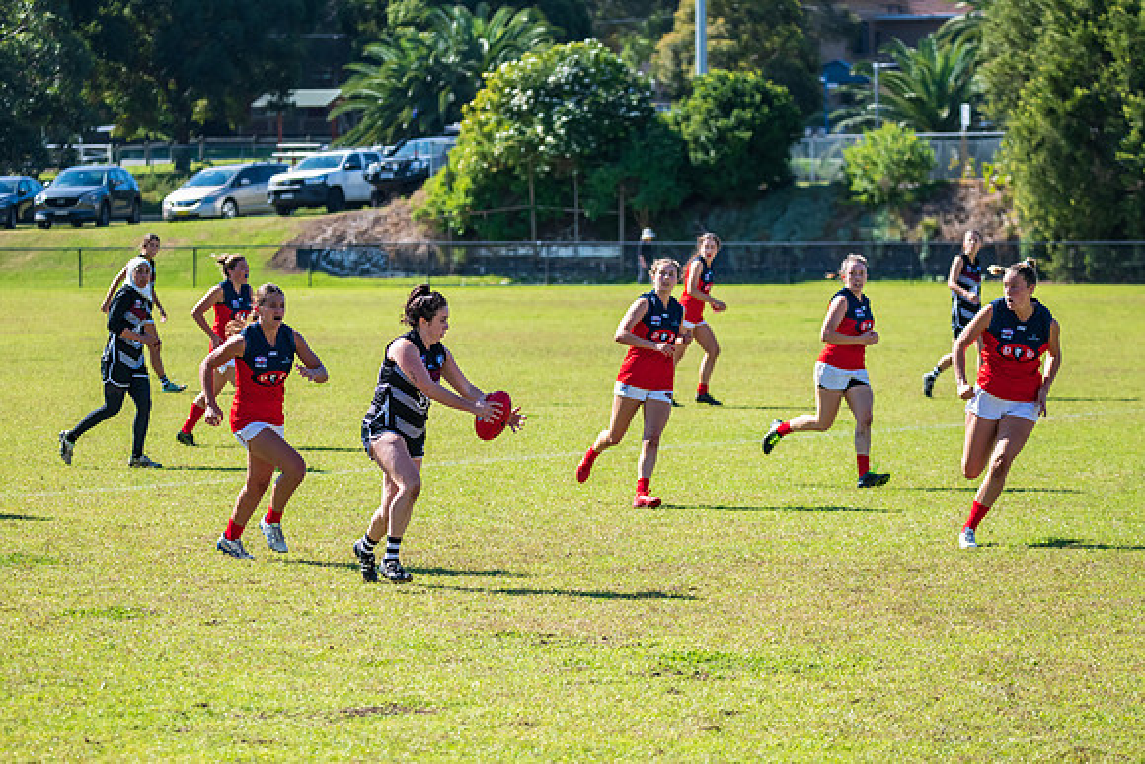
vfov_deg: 7.4
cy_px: 441
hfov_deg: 11.1
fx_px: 5888
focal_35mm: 185
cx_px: 547
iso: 800
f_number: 6.3
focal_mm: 160
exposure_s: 1/2000
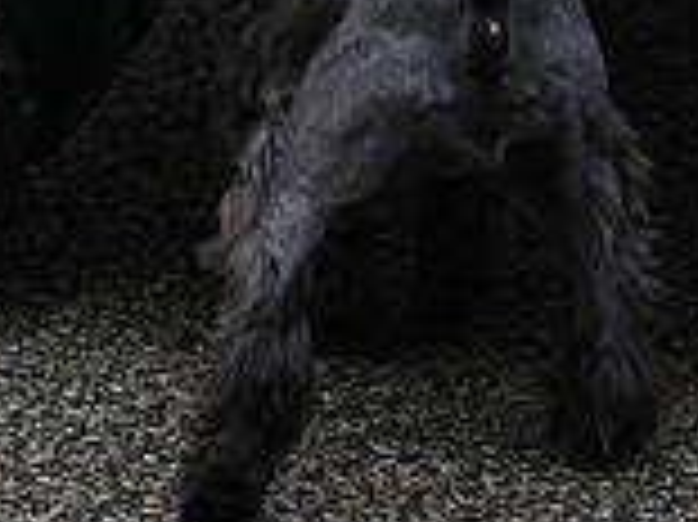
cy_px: -338
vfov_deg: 3.3
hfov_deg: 4.4
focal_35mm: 450
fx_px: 9067
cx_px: 590
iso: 400
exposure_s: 1/1000
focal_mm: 125
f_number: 5
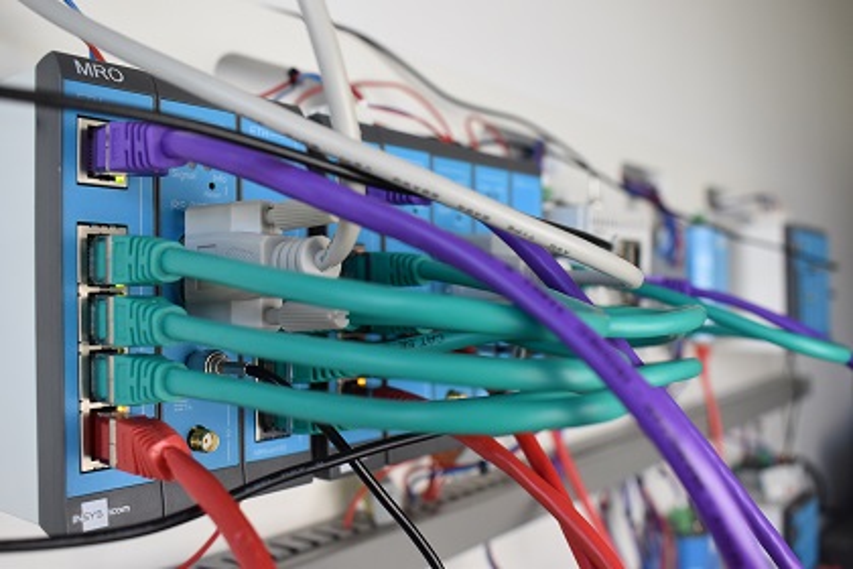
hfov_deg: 53.1
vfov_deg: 36.9
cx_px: 426
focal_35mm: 36
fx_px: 853
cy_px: 284
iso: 800
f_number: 5.6
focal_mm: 24
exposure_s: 1/125
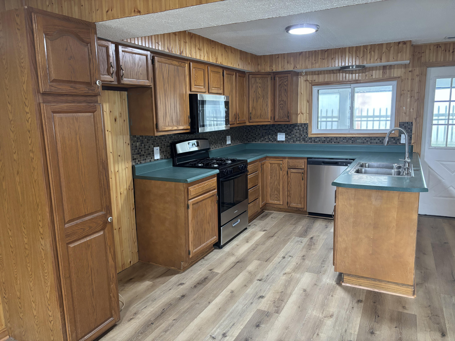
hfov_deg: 67.3
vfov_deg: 53.1
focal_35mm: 26
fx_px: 342
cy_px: 170
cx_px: 228
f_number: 1.6
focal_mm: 5.96
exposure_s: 1/60
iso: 320
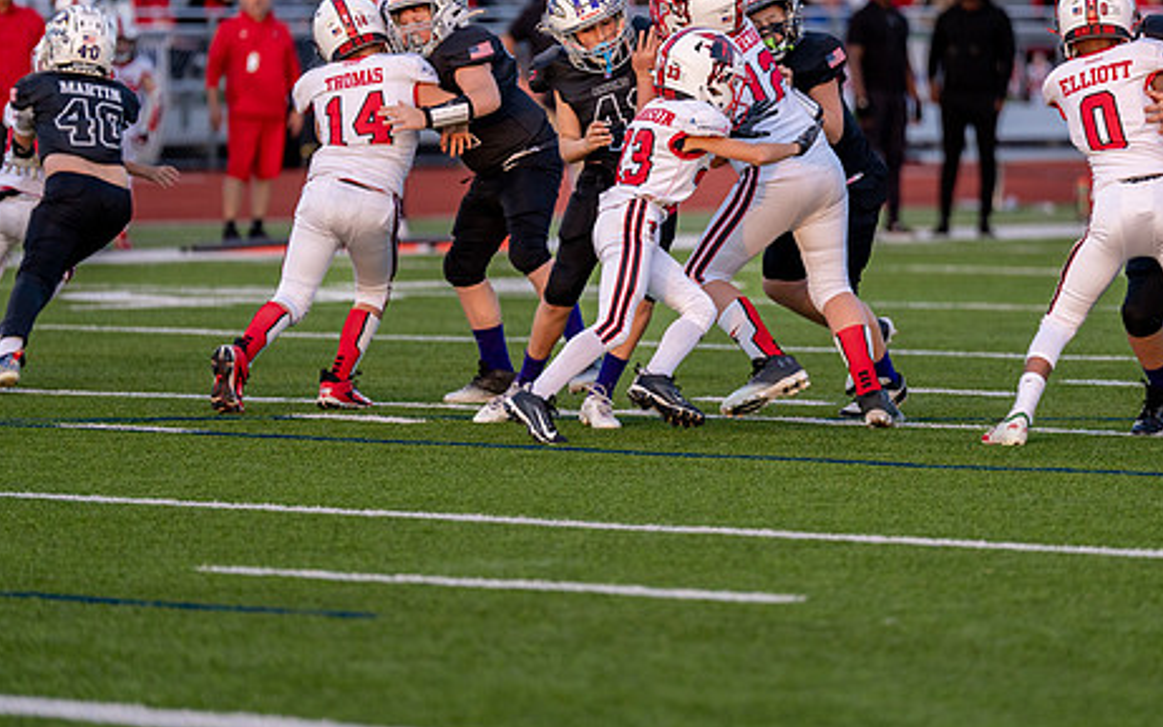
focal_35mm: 274
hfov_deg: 7.7
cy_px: 269
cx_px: 710
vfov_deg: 4.8
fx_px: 8687
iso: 500
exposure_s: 1/1250
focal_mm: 200
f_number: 2.8
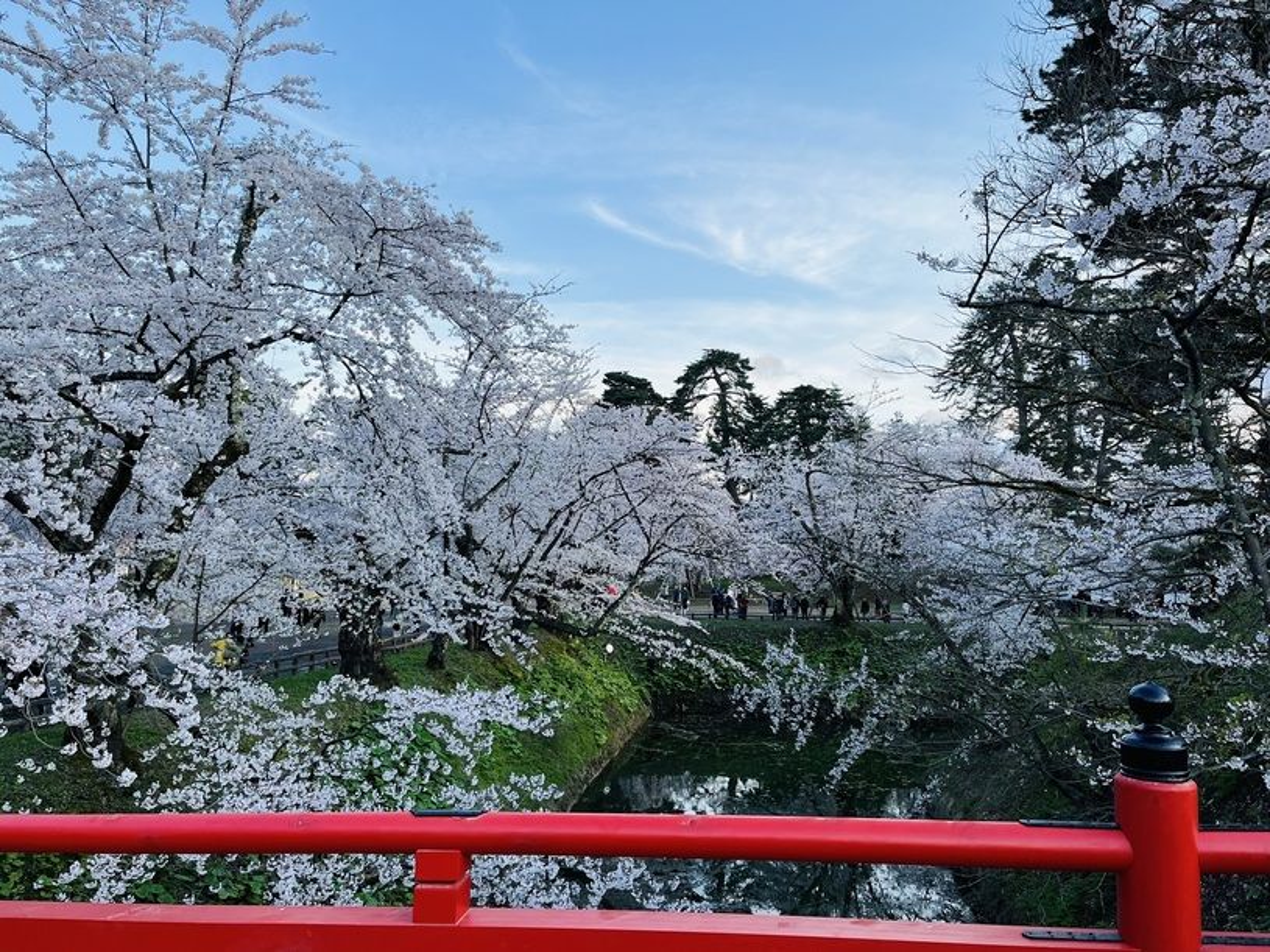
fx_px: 954
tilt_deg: +5.4
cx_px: 635
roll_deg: -1.5
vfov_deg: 53.1
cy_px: 476
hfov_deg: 67.3
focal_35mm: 26
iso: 50
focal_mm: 5.1
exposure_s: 1/1036
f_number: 1.6
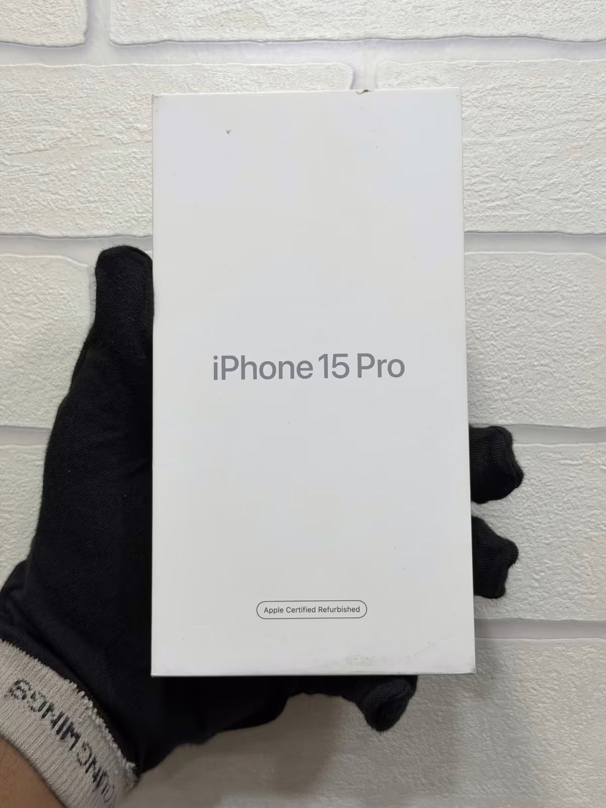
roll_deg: -0.3
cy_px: 404
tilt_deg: +1.3
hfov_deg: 30.3
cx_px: 303
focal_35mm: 48
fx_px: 1120
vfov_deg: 39.7
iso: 50
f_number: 1.78
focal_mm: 6.76
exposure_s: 1/100
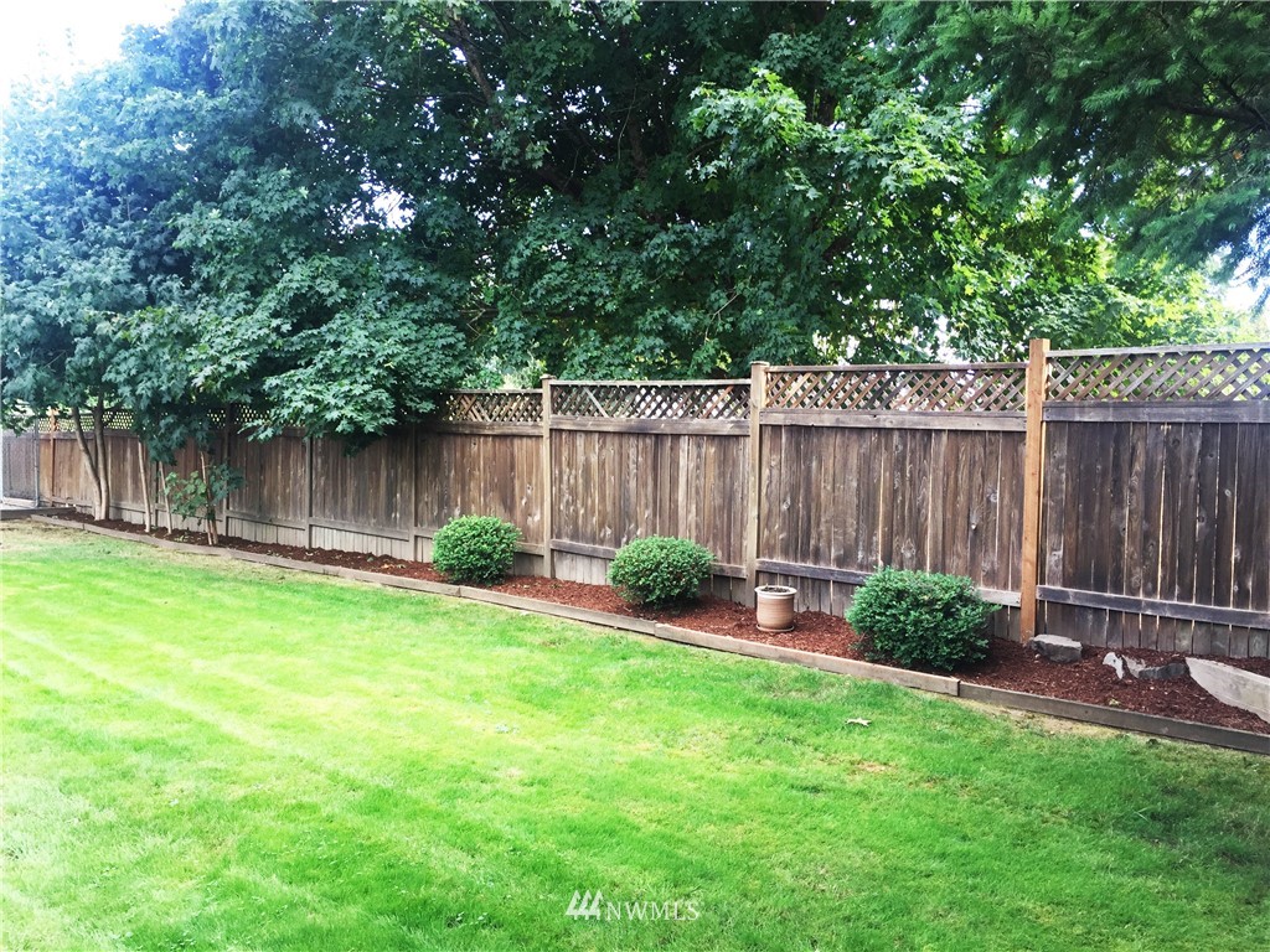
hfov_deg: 61.7
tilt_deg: -2.5
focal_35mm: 29
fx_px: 1064
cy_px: 476
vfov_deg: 48.2
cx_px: 635
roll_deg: -1.2
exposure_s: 1/120
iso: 40
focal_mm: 4.15
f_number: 2.2
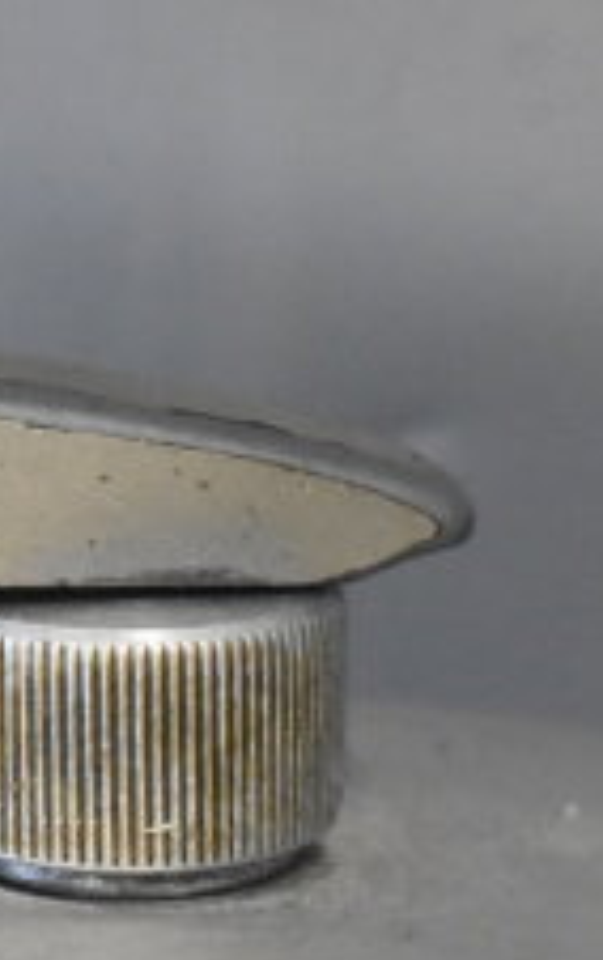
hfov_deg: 6.9
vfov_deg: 11.3
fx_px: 4856
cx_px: -569
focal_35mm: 185
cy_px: 656
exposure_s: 1/200
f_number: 7.1
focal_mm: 45
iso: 6400
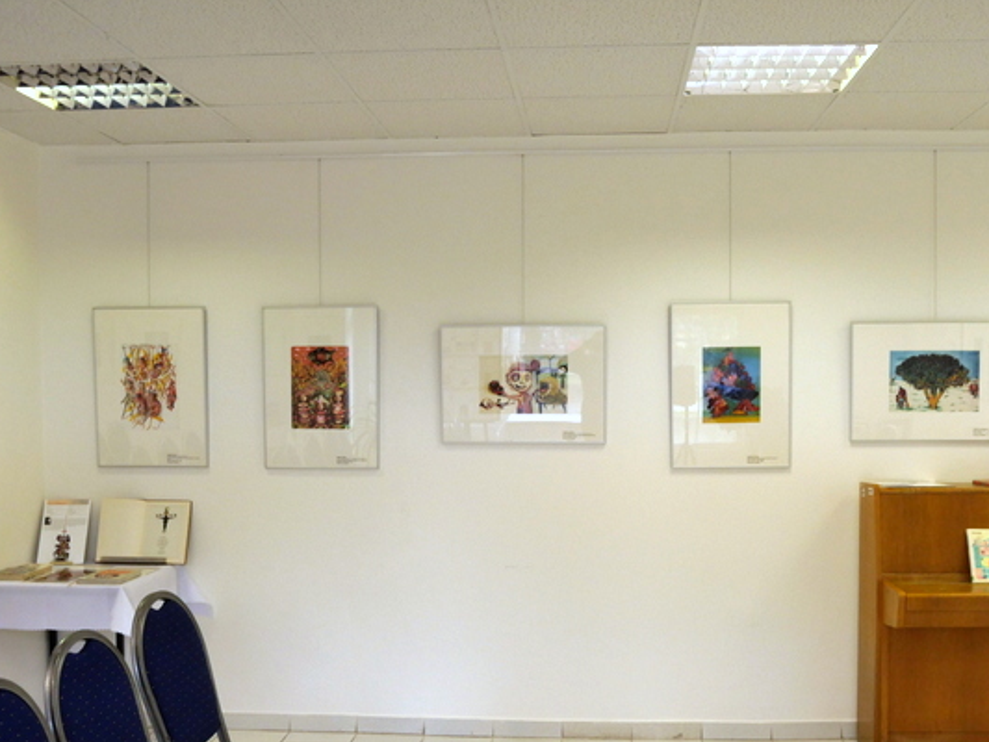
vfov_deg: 39.5
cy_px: 445
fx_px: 1029
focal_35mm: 36
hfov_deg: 51.3
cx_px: 536
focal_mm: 12
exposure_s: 1/60
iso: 500
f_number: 7.1
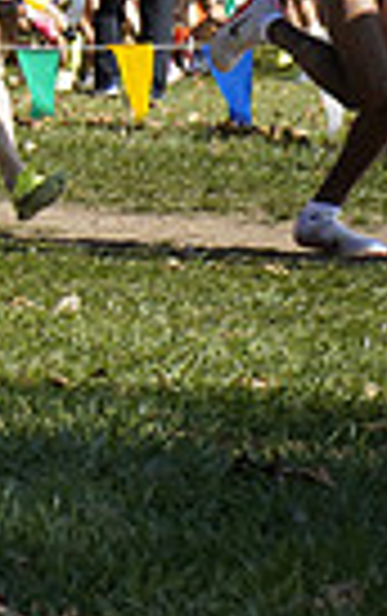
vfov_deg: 6.9
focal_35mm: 302
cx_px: -742
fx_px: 5080
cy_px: -119
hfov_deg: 4.2
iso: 1600
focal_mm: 70
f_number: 7.1
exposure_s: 1/2500
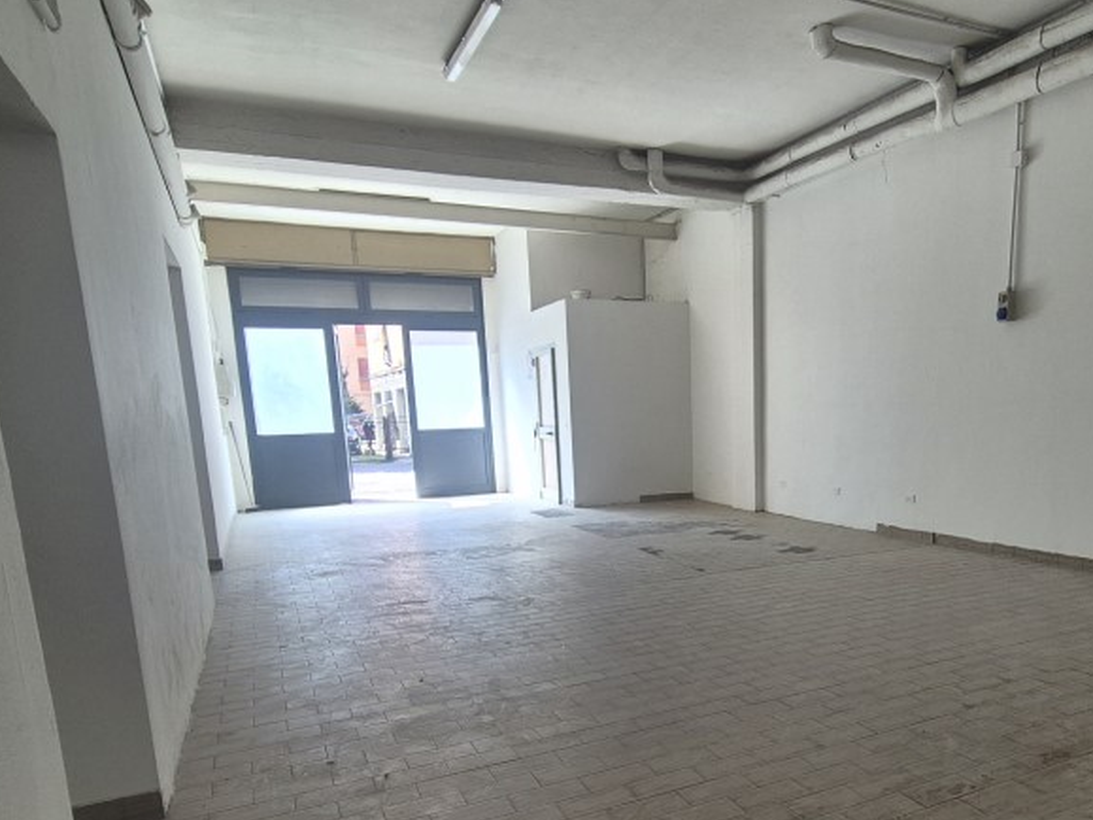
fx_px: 726
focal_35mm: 23
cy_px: 563
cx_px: 651
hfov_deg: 73.2
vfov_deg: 57.2
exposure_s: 1/100
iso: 64
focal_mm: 2.2
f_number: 2.2
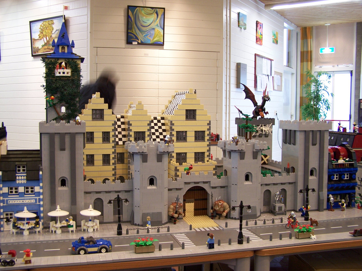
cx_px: 181
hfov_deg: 49.0
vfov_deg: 37.7
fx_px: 397
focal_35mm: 38
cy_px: 136
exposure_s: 1/4
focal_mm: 6.3
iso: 80
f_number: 2.8
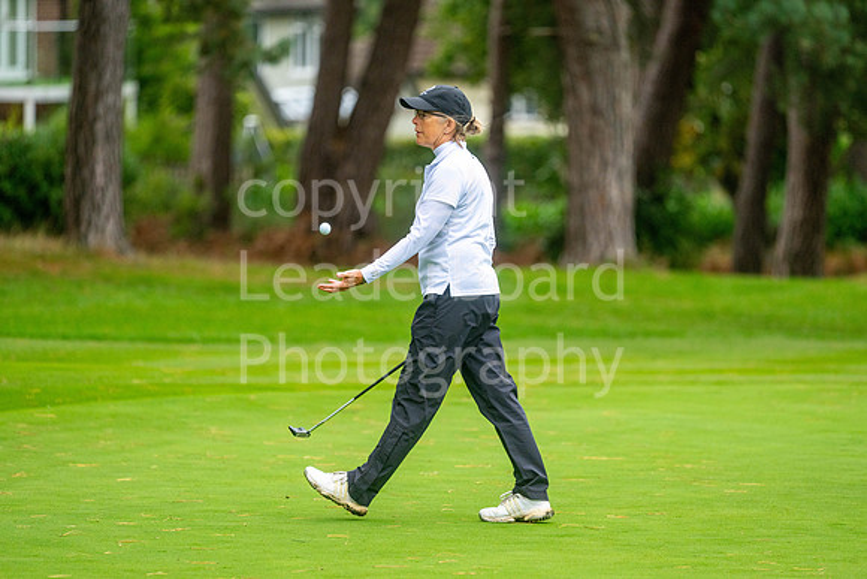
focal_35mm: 300
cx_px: 434
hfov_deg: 6.9
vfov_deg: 4.6
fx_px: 7226
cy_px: 290
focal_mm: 300
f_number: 4
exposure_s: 1/500
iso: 1000
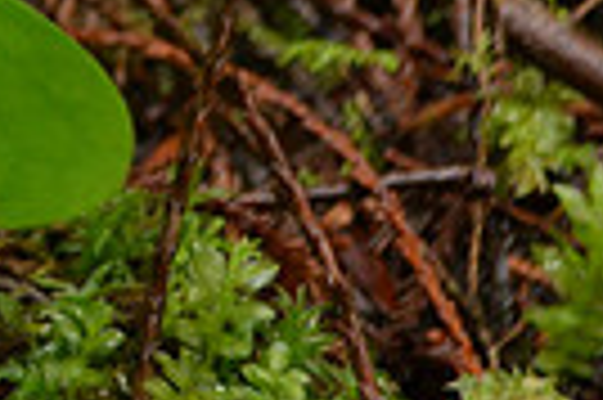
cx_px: -522
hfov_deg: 10.6
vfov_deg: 7.4
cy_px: -202
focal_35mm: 182
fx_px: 3045
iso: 800
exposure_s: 1/125
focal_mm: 28
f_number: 4.5
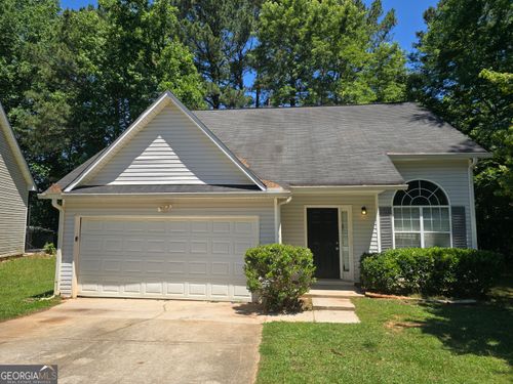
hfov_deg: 73.9
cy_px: 192
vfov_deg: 58.9
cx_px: 256
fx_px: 341
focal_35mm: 23
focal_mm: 6.3
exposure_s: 1/566
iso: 12
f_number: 1.7
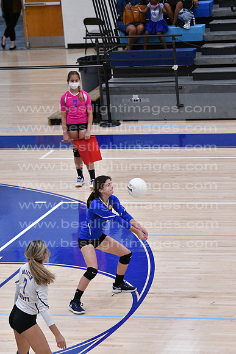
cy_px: 177
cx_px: 118
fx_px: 1710
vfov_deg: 11.8
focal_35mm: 174
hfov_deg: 7.9
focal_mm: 116
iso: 6400
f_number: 3.2
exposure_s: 1/1250
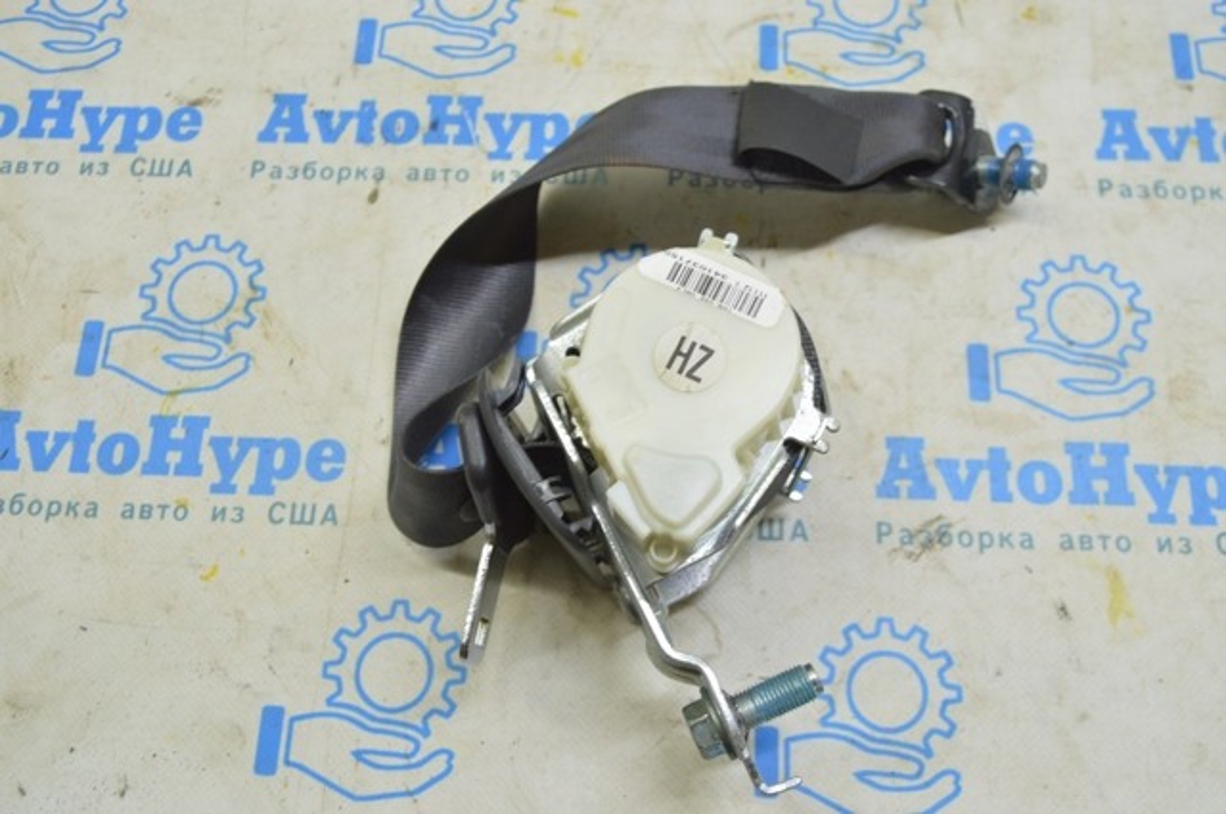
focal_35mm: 33
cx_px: 613
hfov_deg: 57.3
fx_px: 1122
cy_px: 407
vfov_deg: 39.9
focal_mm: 22
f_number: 5.6
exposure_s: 1/20
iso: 400
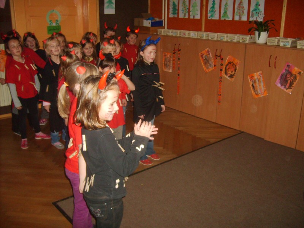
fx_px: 307
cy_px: 114
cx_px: 152
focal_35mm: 35
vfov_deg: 40.7
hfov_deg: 52.6
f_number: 2.8
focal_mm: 5.8
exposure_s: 1/45
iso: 180
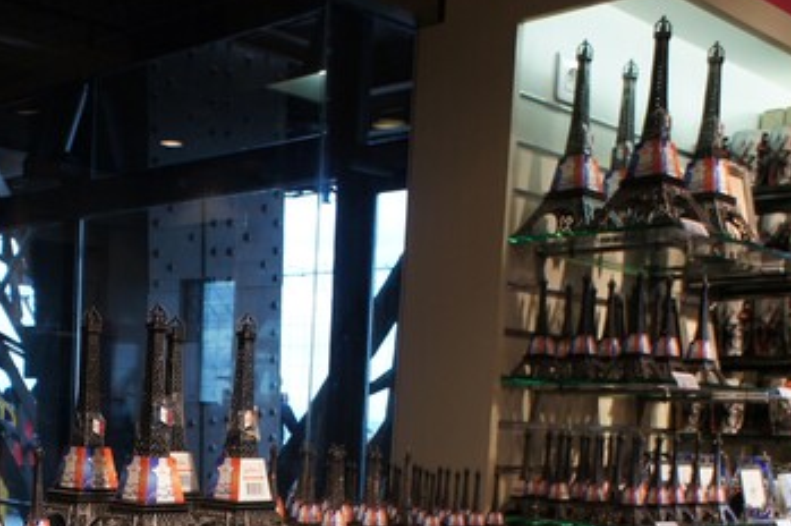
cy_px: 571
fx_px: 1207
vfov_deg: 23.2
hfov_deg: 35.2
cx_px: 163
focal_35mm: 55
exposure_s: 1/250
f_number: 4
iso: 400
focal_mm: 16
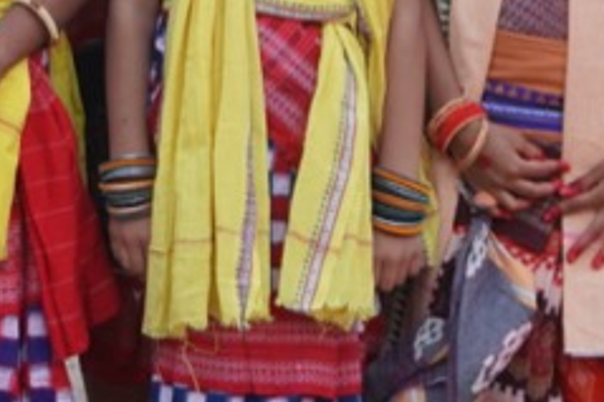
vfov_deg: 6.8
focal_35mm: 201
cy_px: -29
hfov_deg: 10.0
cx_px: -270
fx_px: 3370
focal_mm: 30
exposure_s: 1/160
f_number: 4
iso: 1000
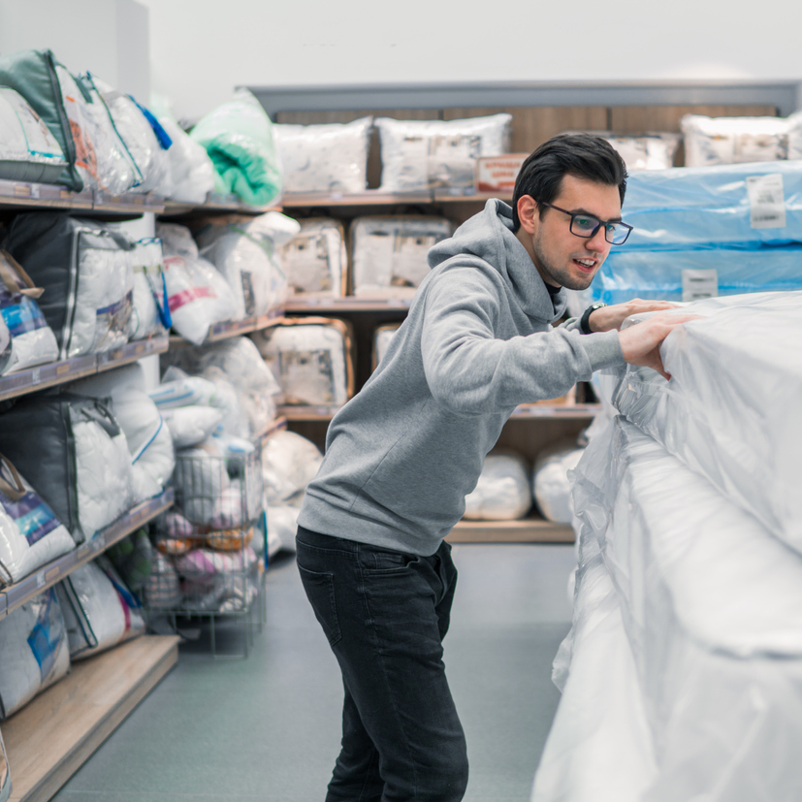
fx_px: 1520
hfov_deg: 29.4
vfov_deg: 29.6
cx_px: 501
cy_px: 402
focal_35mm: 58
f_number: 1.6
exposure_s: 1/60
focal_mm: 30
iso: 100
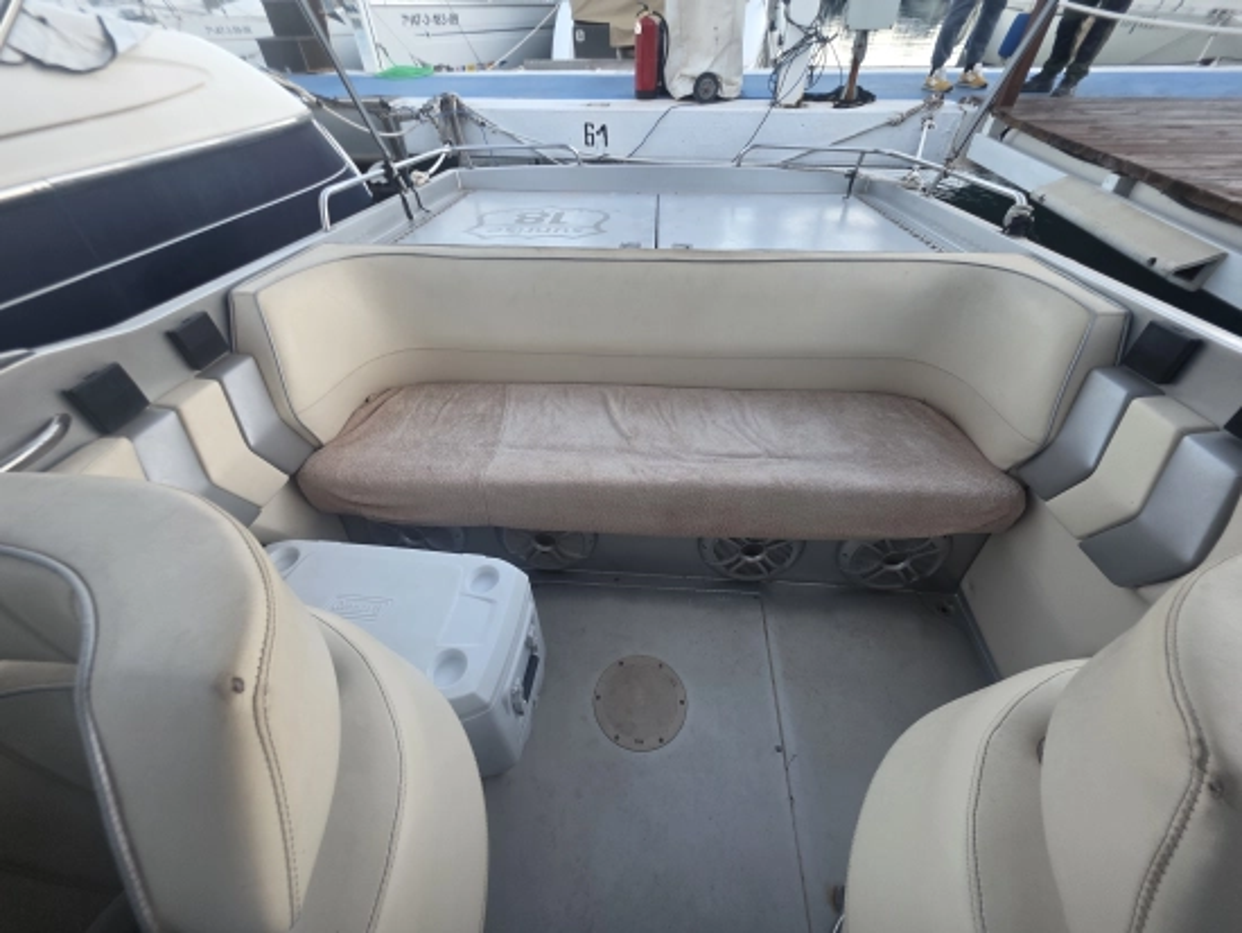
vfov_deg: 90.0
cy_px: 466
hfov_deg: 106.2
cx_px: 621
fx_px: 467
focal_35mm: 13
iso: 50
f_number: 1.9
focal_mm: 2.2
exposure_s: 1/100
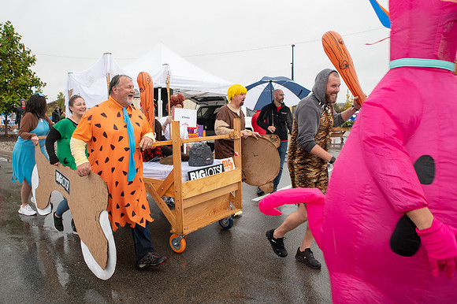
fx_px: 337
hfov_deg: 68.0
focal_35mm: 27
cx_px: 204
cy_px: 142
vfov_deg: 48.5
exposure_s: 1/200
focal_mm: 24
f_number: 7.1
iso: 400
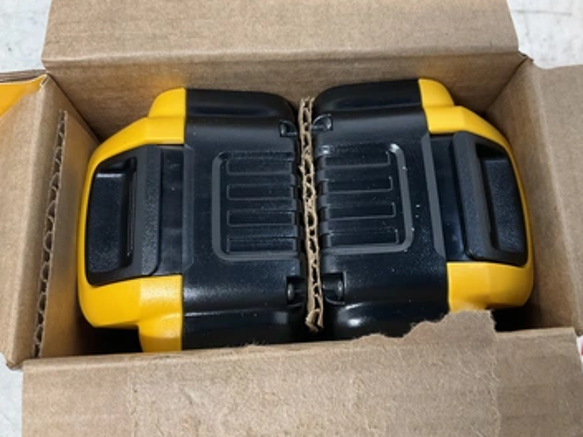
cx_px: 313
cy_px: 200
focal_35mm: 33
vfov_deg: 42.9
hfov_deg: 55.3
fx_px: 556
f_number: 1.8
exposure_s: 1/60
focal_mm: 3
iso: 64
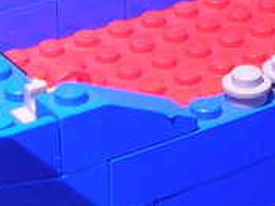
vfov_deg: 8.4
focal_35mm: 174
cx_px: 180
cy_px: -71
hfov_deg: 11.4
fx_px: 1382
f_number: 2.9
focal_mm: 5.7
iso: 50
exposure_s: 1/6
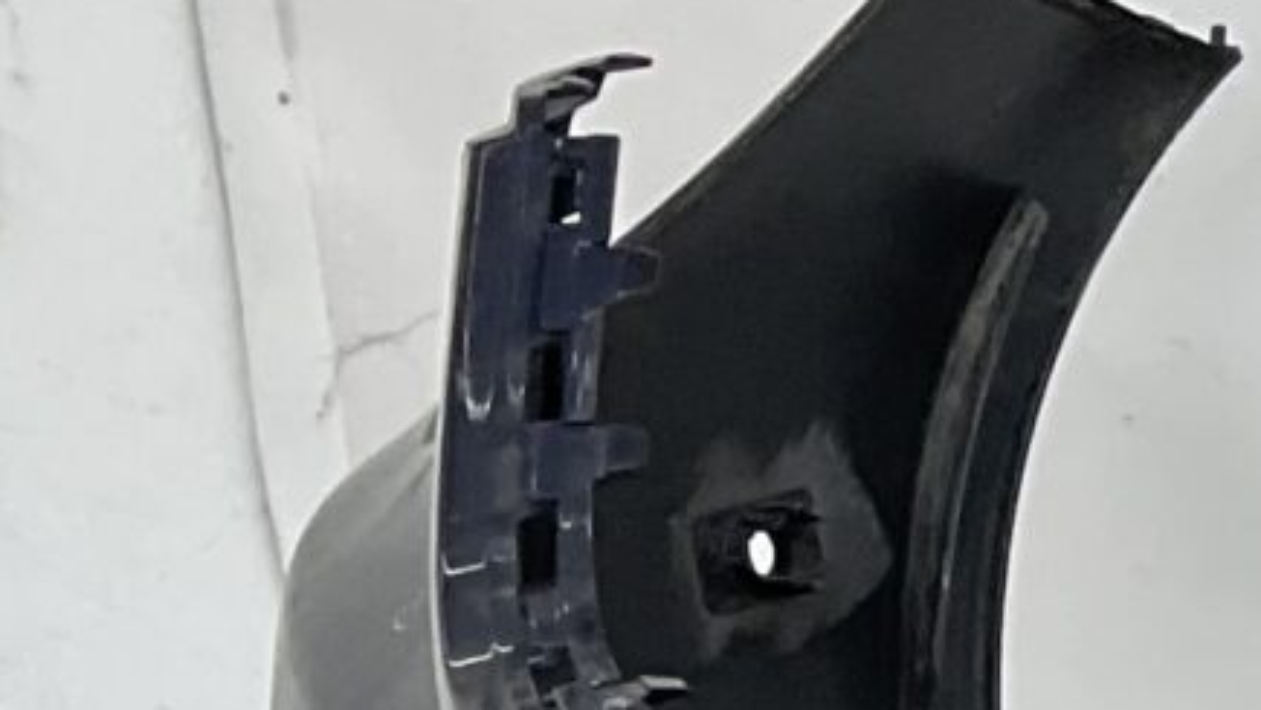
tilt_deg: -12.4
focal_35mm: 186
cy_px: 1232
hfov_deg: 10.0
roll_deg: +7.0
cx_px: 3145
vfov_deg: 6.4
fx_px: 6221
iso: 16
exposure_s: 1/204
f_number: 1.8
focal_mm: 3
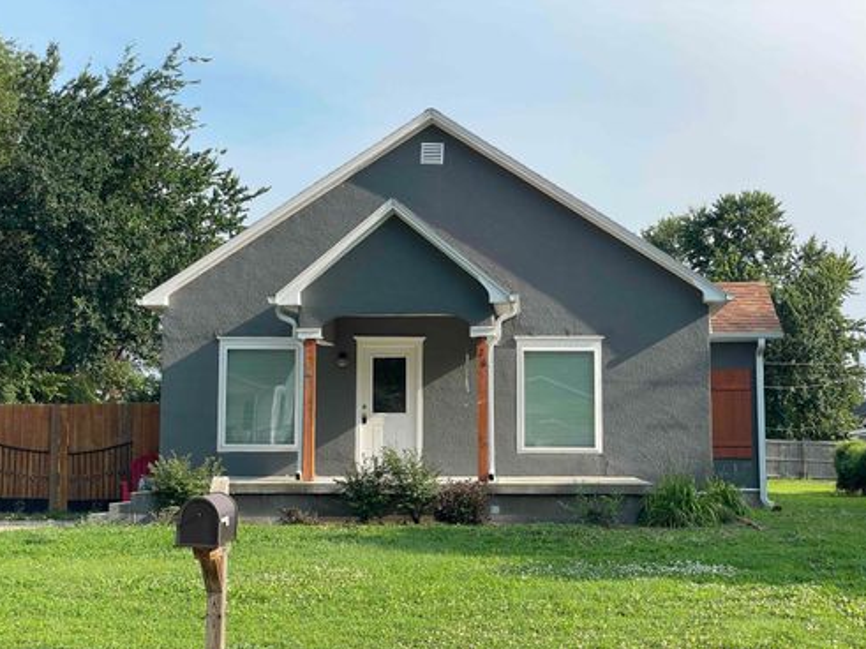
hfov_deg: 36.2
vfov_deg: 27.5
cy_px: 325
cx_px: 430
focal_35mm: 53
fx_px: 1326
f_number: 2
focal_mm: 6
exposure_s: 1/959
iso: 25
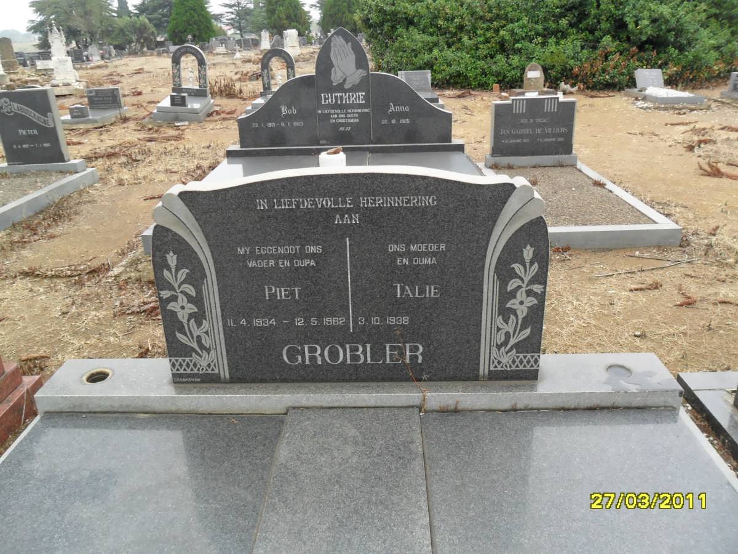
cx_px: 369
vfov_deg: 51.4
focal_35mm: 27
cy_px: 277
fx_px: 576
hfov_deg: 65.3
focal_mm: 4.9
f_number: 3.5
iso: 100
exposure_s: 1/180
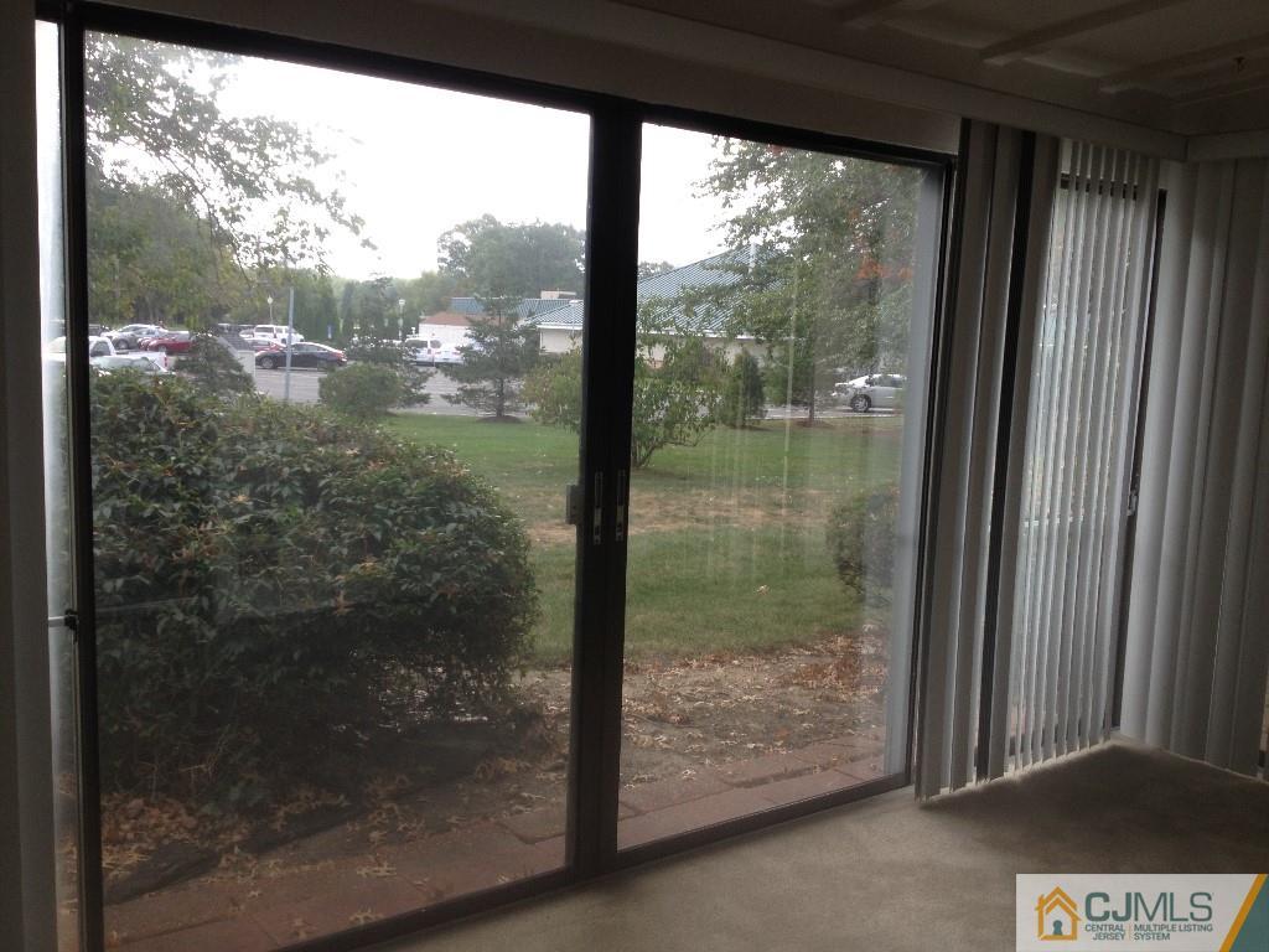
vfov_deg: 40.7
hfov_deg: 52.6
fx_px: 1283
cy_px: 476
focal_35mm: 35
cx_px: 634
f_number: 2.4
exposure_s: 1/185
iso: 50
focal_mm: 4.28
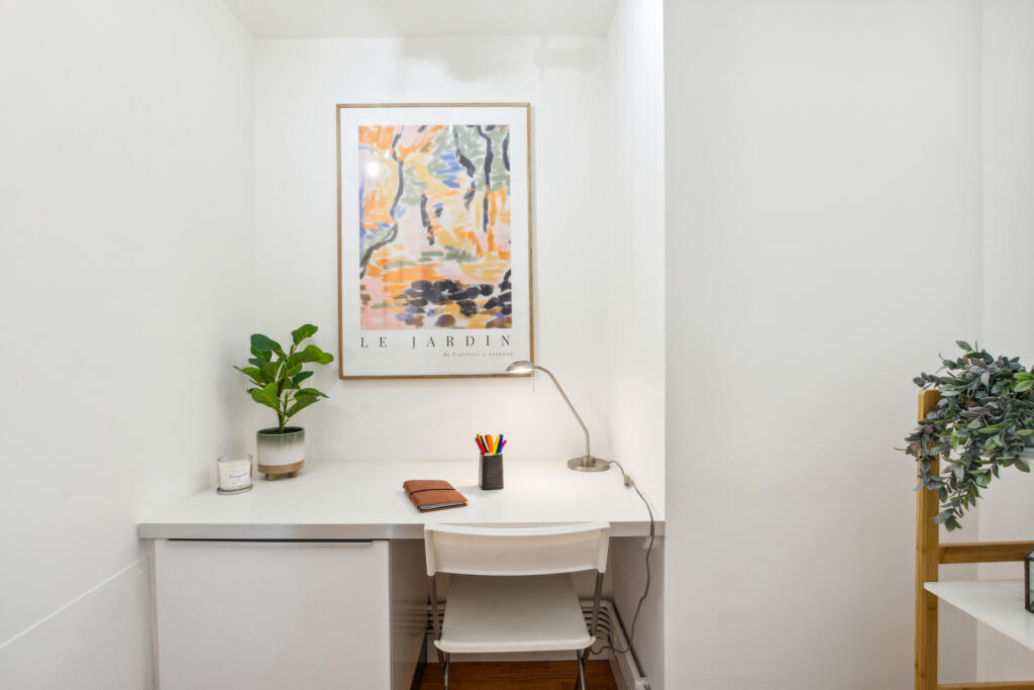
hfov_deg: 100.4
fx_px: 431
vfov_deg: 77.3
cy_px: 345
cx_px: 517
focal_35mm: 15
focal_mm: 10
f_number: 11
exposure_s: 1/13
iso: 400
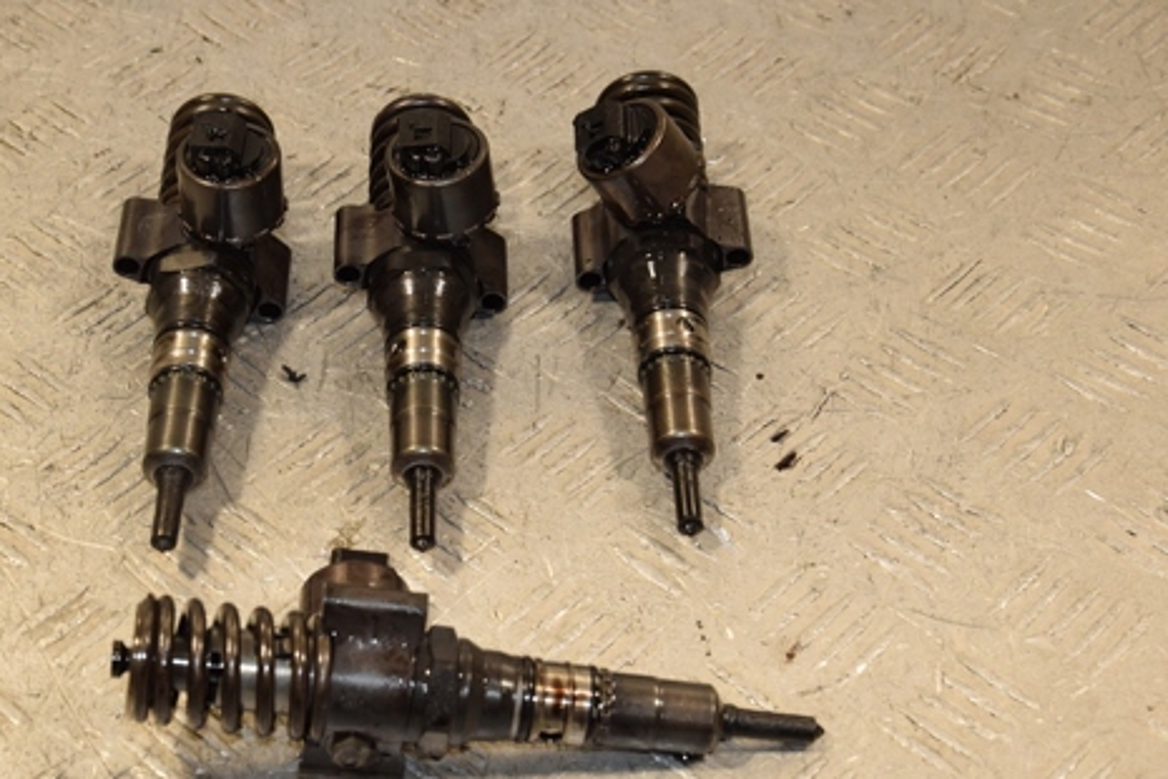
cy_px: 374
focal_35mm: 99
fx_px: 3212
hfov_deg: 20.6
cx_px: 455
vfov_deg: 13.8
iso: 800
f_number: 7.1
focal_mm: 48
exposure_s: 1/200
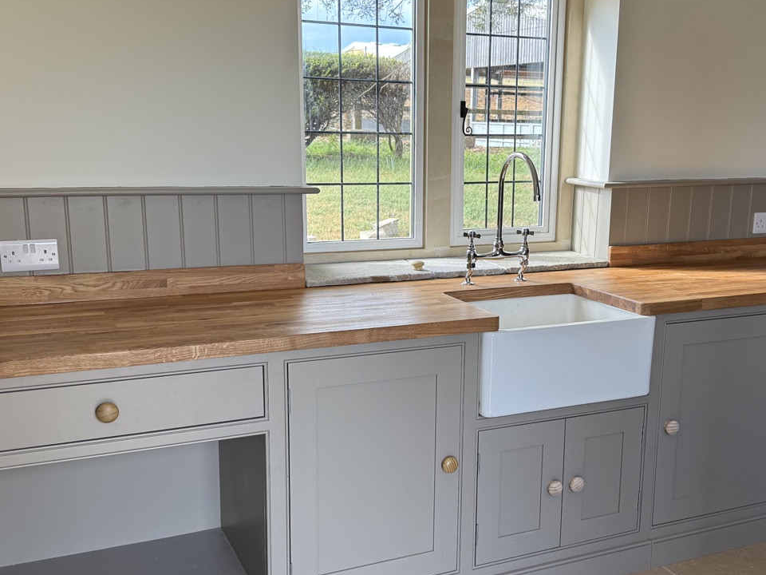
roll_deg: -1.3
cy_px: 321
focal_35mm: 40
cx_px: 460
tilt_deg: -13.0
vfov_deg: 35.9
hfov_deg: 46.5
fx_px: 885
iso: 80
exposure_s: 1/153
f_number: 1.78
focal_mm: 6.76
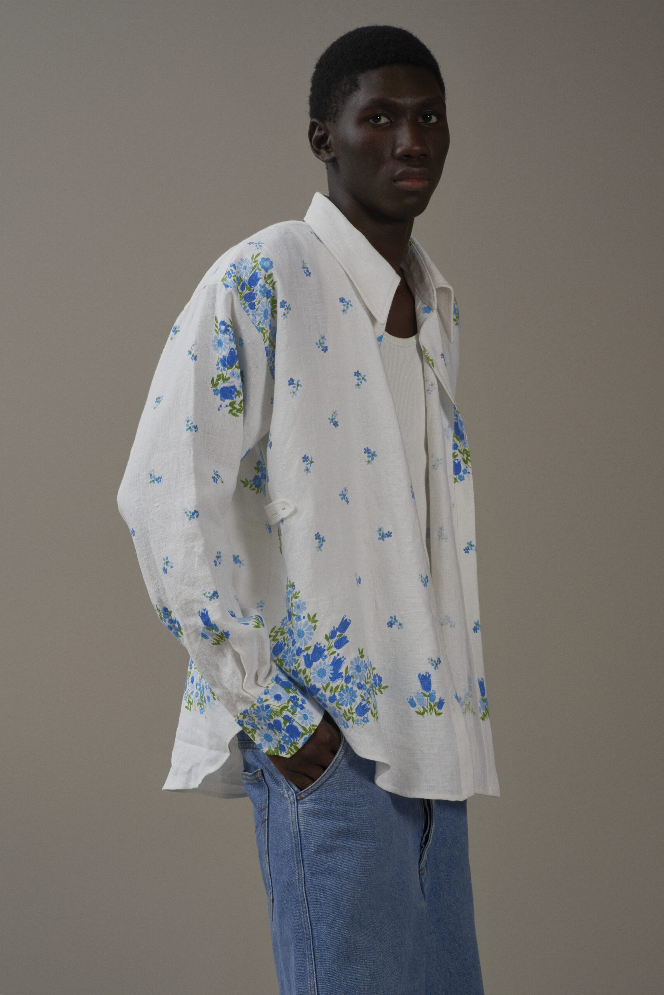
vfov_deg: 19.4
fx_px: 2902
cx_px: 332
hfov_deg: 13.1
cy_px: 498
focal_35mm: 105
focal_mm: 105
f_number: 11
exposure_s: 1/160
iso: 200
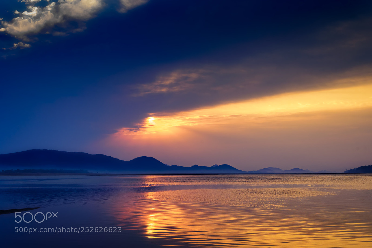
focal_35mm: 44
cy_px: 124
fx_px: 449
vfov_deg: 30.8
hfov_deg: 45.0
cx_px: 186
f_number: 11
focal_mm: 29
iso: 100
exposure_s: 1/50
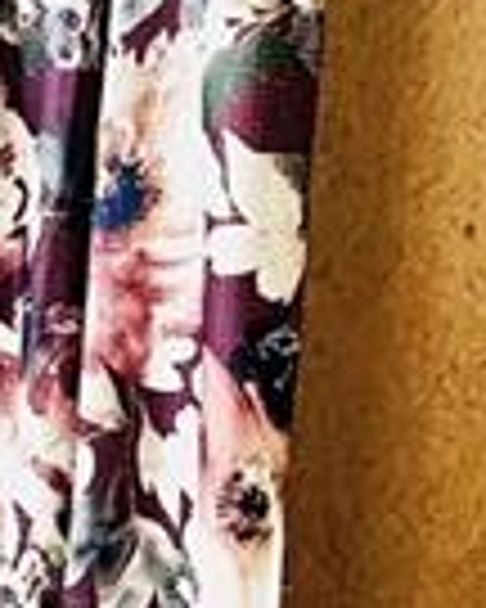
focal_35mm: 78
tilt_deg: -17.9
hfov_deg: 19.2
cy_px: 585
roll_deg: -2.4
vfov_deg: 23.6
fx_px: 1402
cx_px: 22
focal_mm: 2.22
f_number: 2.2
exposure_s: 1/120
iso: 250
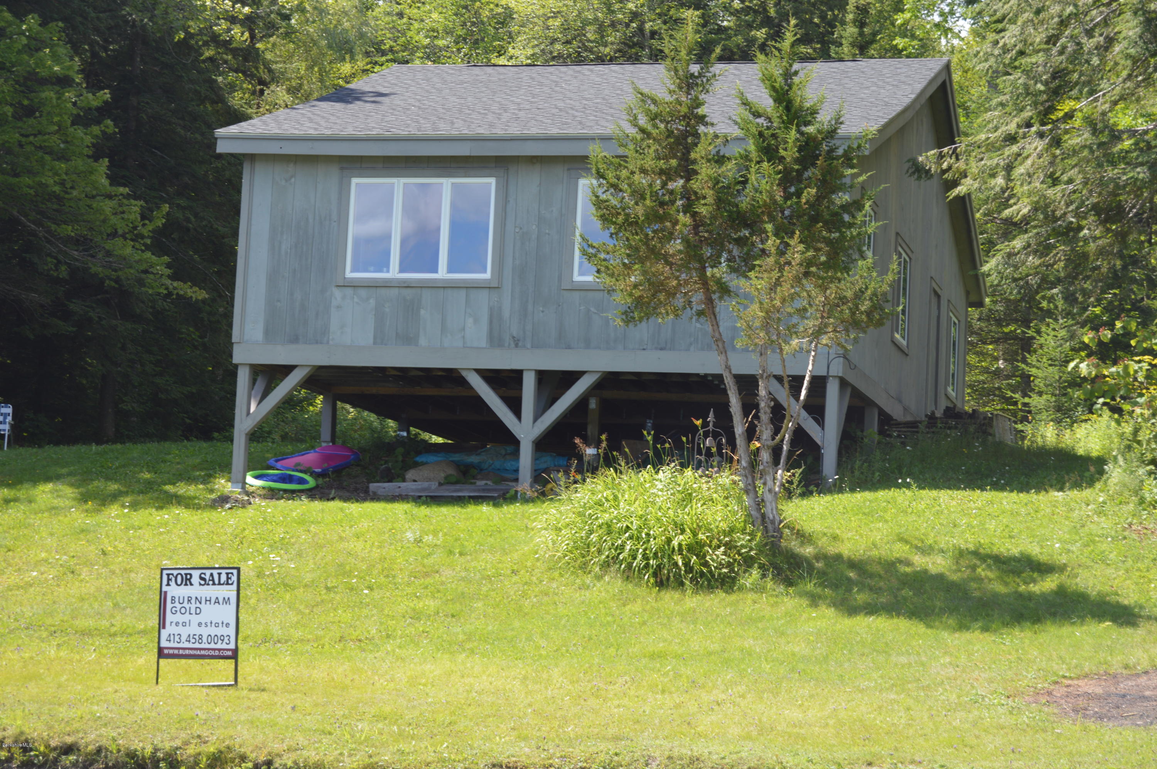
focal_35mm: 82
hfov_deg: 24.6
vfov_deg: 16.5
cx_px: 578
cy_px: 384
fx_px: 2649
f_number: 6.3
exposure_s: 1/160
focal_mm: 55
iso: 100
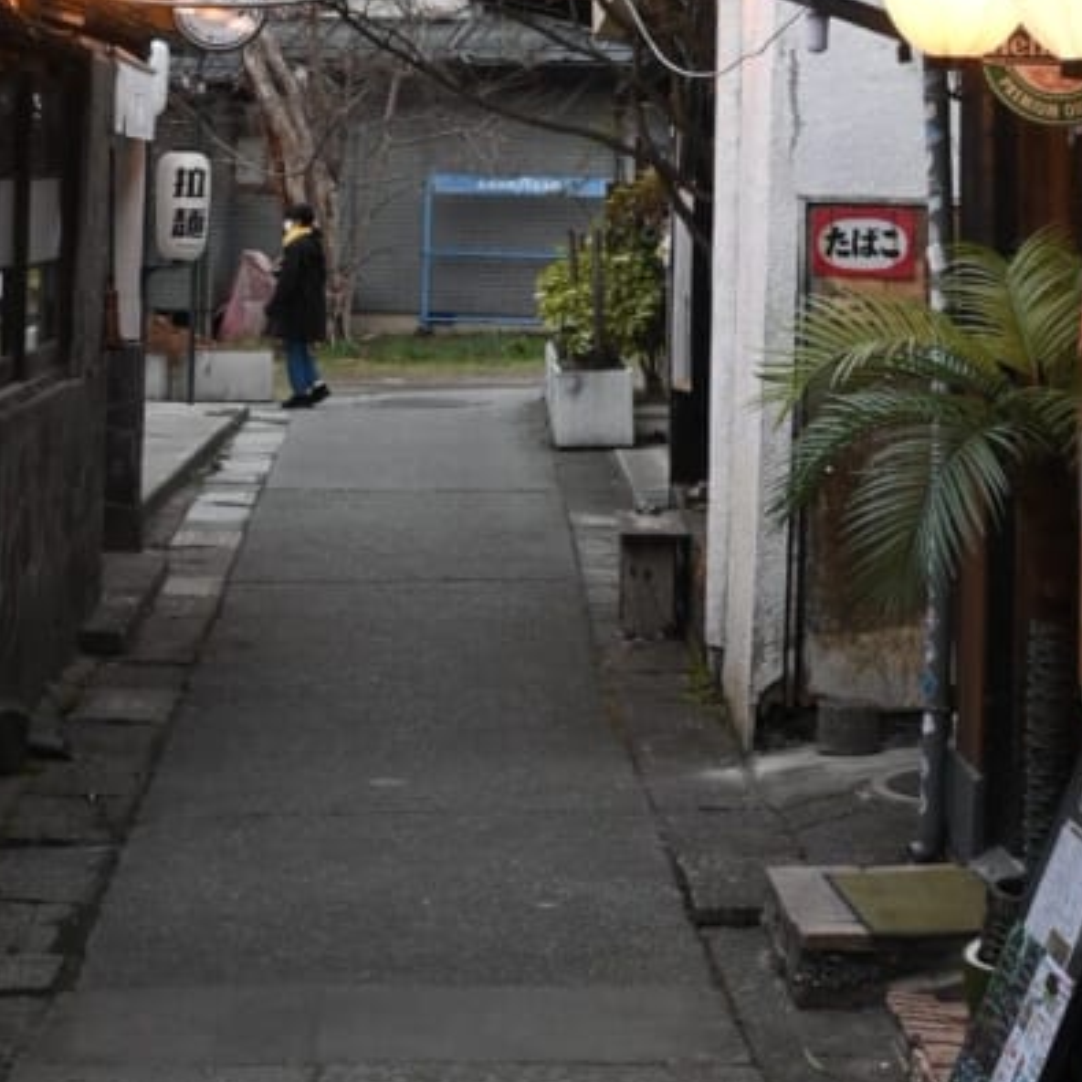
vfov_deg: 20.1
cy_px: 60
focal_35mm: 84
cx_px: 494
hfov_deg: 20.6
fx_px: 2971
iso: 500
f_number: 4.5
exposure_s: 1/40
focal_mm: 26
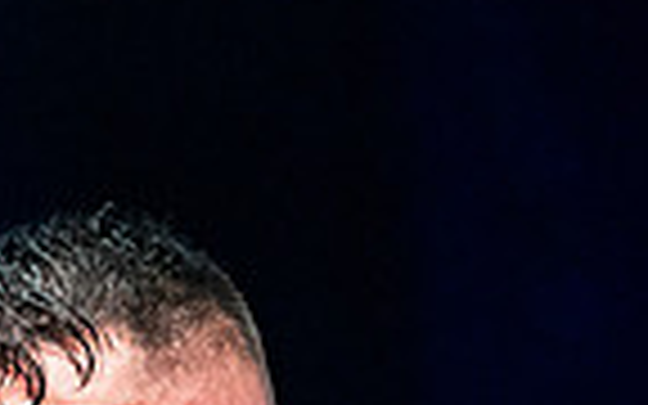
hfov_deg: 3.4
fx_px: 10914
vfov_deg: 2.1
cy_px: 839
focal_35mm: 618
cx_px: -202
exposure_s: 1/1000
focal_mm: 150
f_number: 2.8
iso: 4000
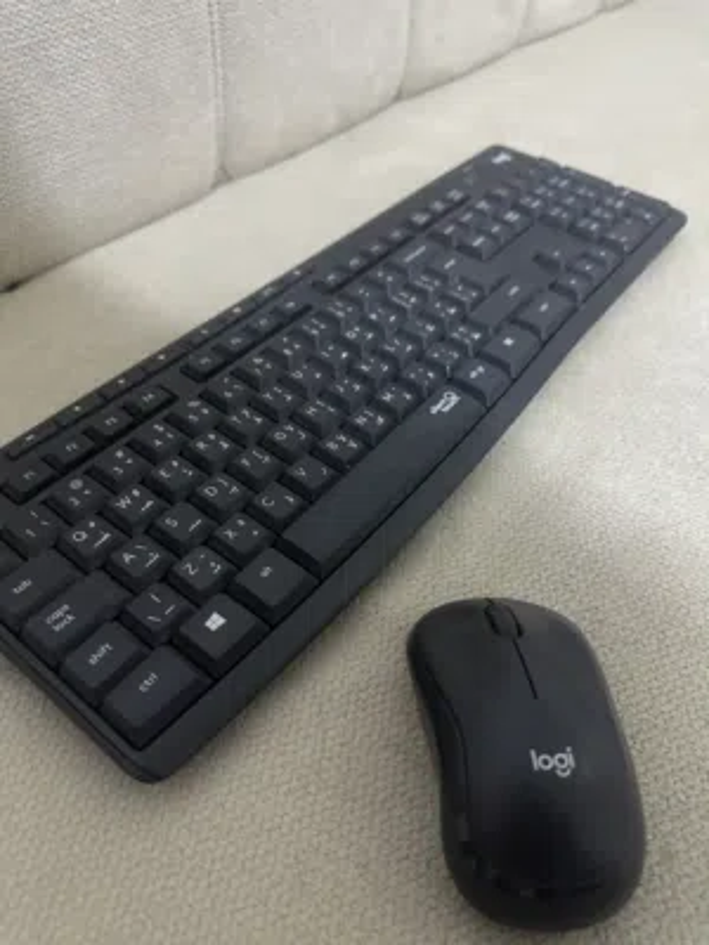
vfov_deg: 71.6
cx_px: 354
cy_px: 472
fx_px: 655
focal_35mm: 24
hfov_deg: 56.8
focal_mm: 6.86
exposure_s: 1/33
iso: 1000
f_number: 1.78
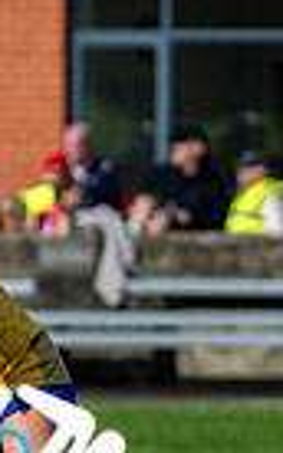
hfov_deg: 1.0
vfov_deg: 1.7
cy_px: 522
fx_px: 15507
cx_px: 7
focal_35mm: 1254
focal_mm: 195
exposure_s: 1/5000
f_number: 2.8
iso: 250
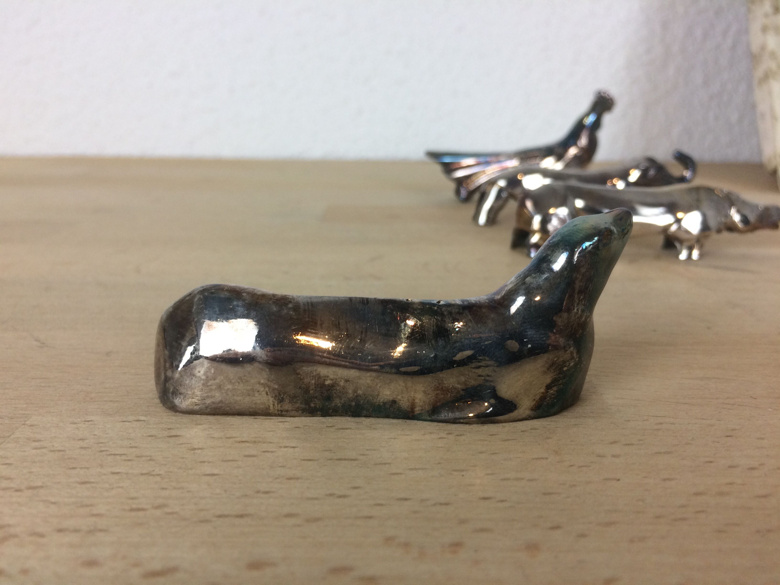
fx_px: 653
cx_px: 390
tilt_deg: -16.3
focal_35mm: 29
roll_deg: -1.2
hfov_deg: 61.7
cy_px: 292
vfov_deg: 48.2
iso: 64
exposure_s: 1/100
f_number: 2.2
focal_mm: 4.15
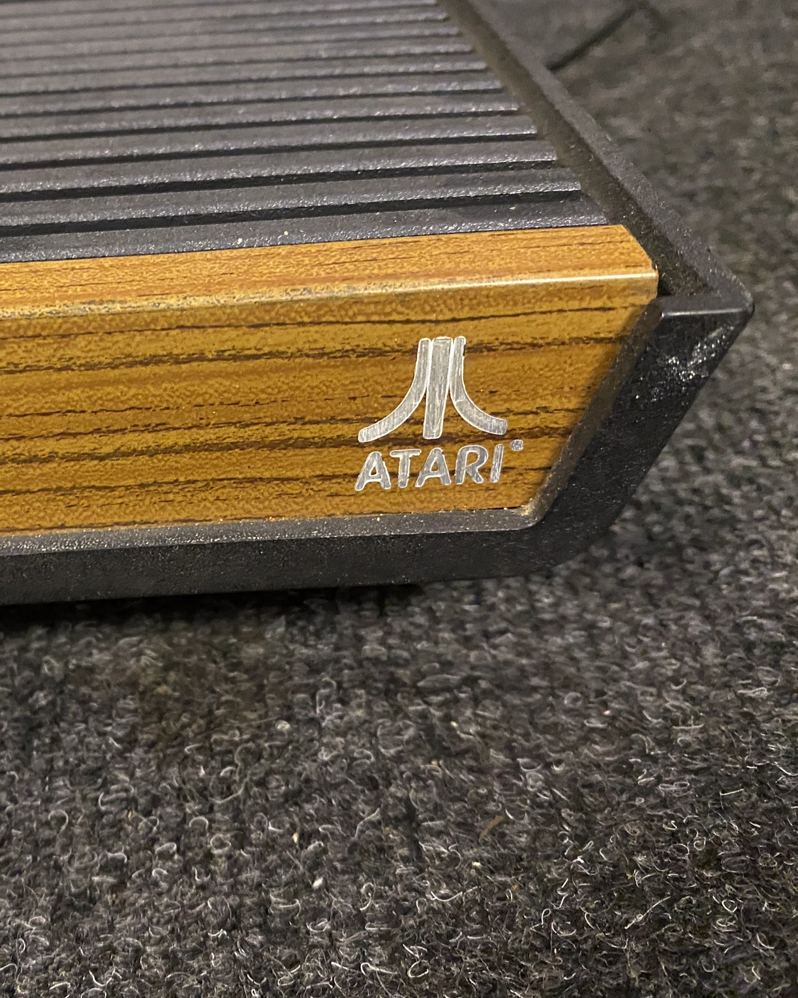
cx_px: 186
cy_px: 500
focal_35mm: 34
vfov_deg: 52.8
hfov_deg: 41.9
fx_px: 1004
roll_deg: +4.7
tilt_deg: -39.9
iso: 640
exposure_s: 1/25
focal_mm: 4.25
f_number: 1.8
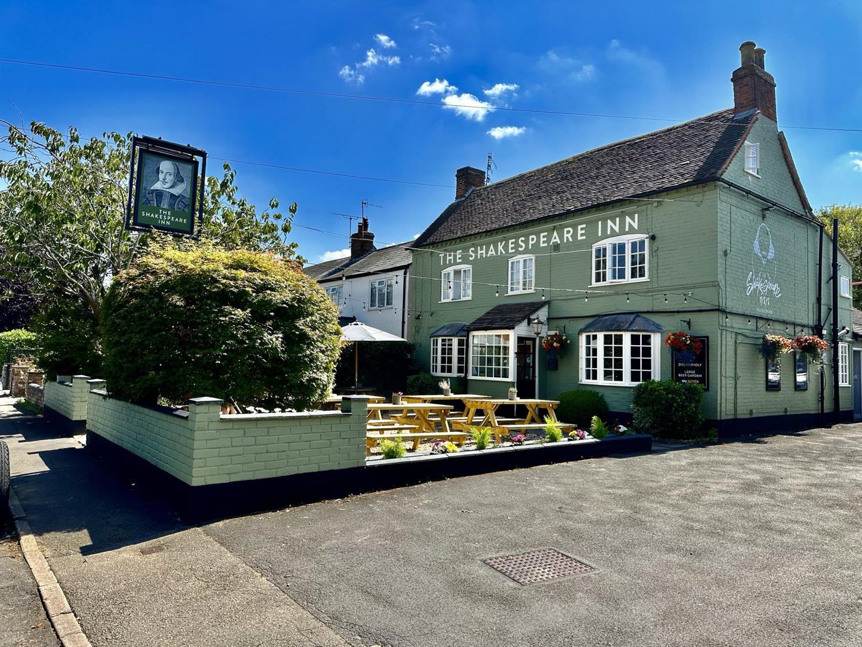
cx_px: 431
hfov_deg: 71.6
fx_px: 598
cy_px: 324
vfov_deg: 56.8
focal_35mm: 24
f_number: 1.78
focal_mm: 6.86
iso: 80
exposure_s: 1/3717
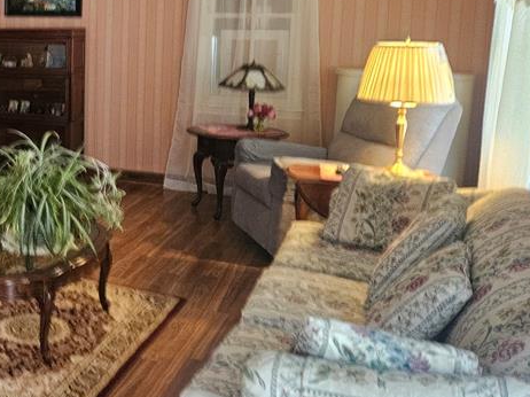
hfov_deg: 33.5
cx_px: -30
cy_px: 93
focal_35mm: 51
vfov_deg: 28.1
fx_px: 780
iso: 640
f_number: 1.8
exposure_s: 1/60
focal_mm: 5.4
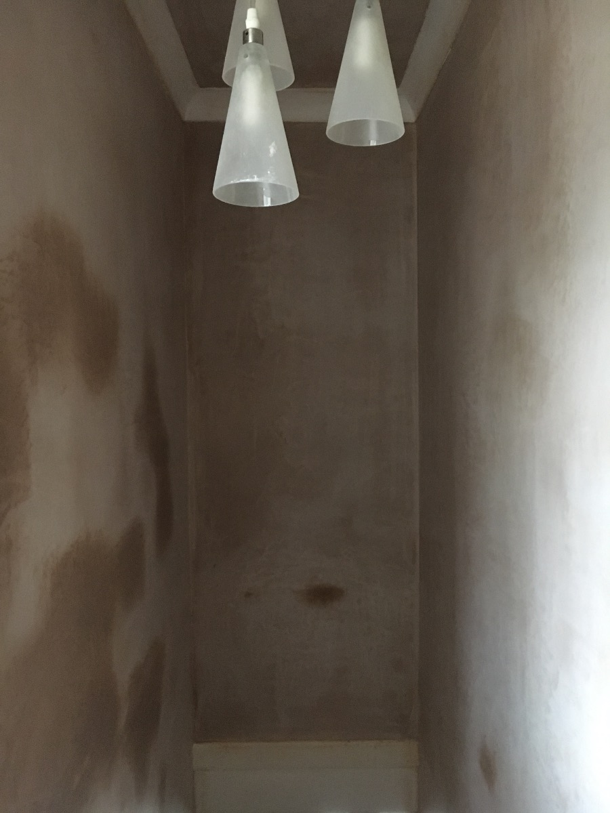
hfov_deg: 48.2
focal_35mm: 29
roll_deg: -0.1
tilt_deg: -1.4
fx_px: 681
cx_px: 305
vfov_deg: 61.7
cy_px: 406
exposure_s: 1/17
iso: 320
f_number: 2.2
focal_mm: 4.15
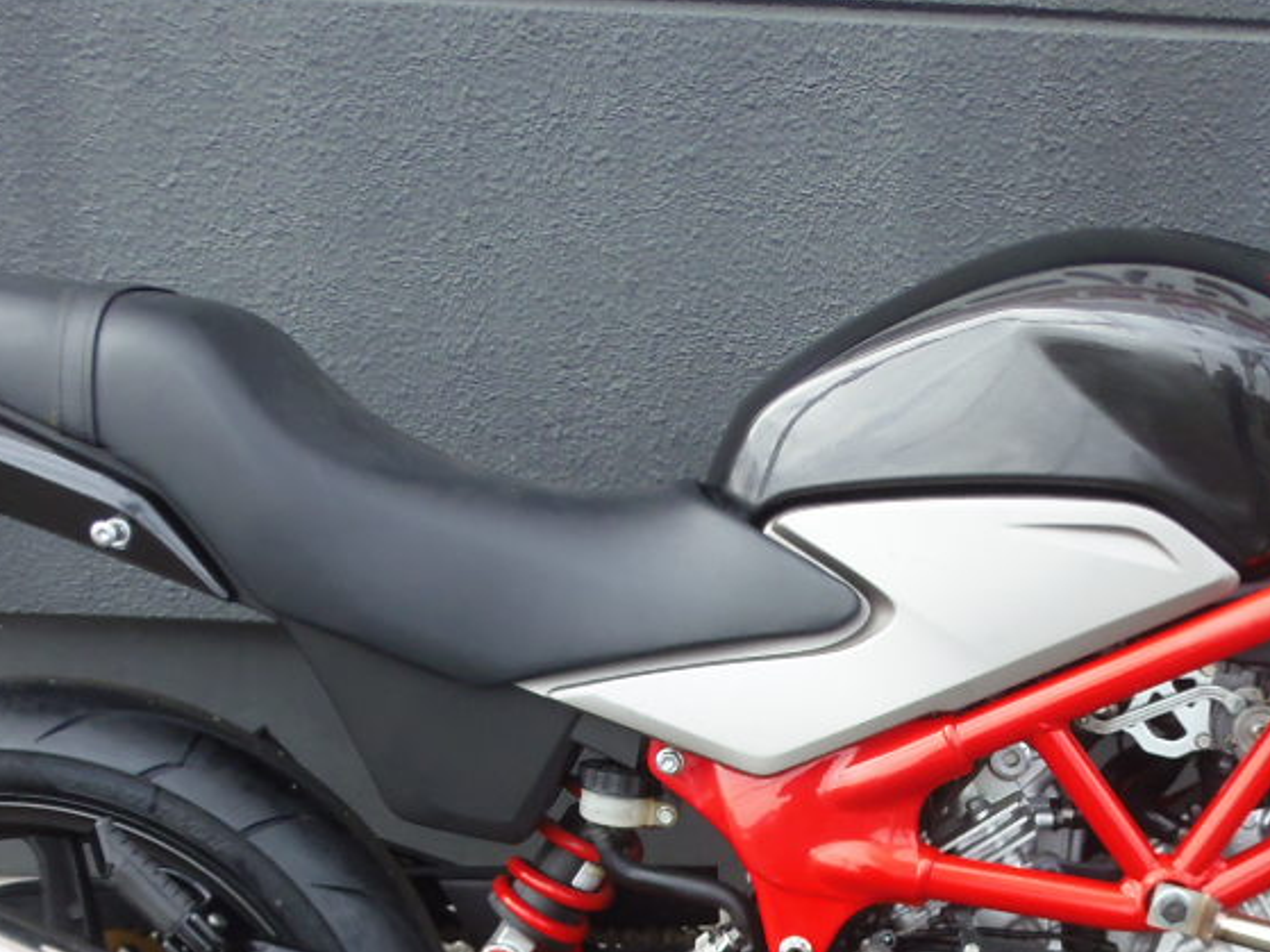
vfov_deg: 25.8
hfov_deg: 34.6
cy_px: 843
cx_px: 857
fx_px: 2017
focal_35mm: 55
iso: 80
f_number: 2.9
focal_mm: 4.3
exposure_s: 1/160
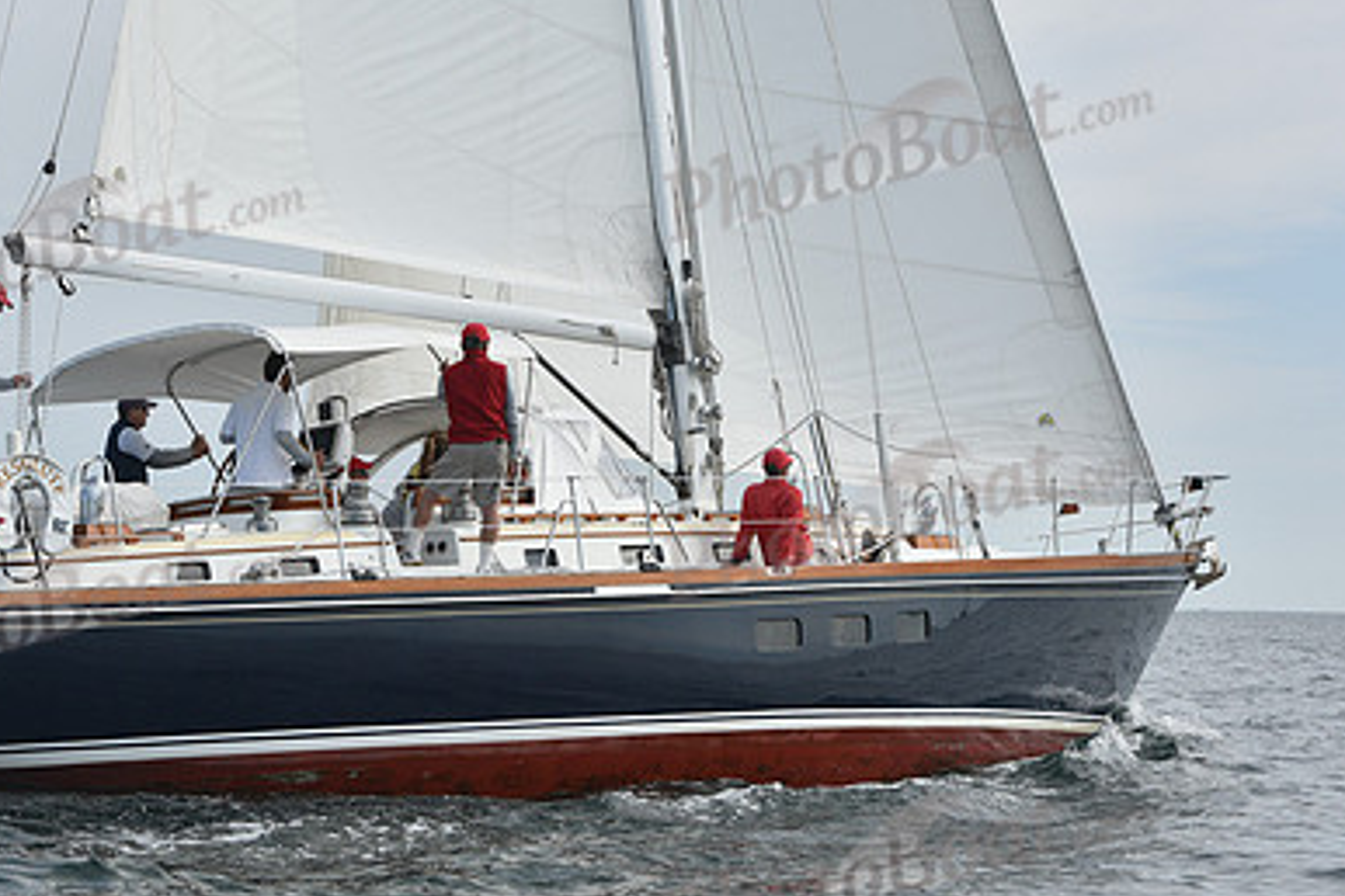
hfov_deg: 19.4
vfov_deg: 13.0
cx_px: 487
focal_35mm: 105
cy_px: 380
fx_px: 3923
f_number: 8
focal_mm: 70
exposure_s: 1/1250
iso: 320
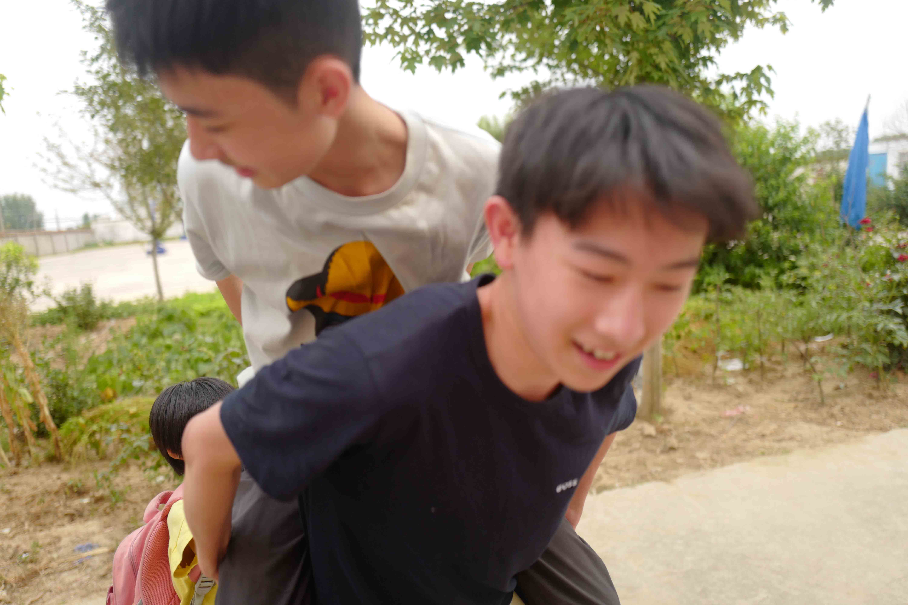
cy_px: 302
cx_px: 454
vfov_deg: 46.4
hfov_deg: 65.5
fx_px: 706
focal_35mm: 28
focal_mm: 28
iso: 500
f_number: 1.8
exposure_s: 1/2000
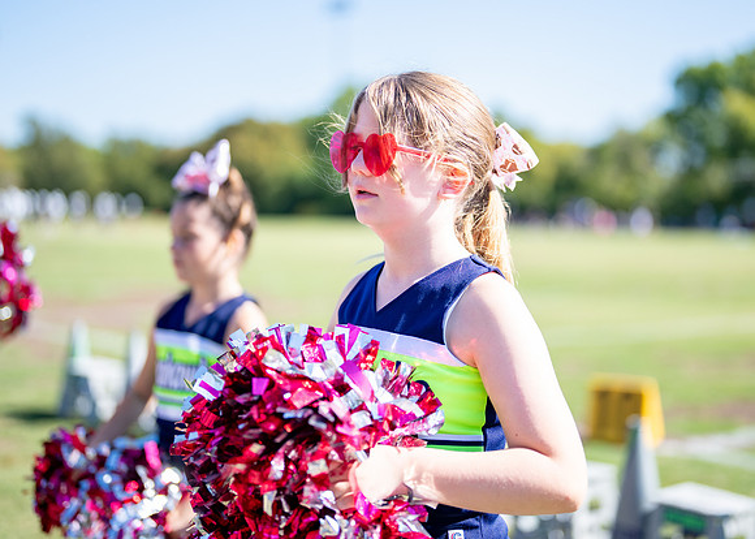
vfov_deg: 23.9
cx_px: 412
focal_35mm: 59
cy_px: 236
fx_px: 1270
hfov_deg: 33.1
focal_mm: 50
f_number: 1.2
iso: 250
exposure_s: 1/10000
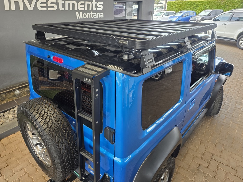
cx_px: 122
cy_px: 91
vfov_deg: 58.9
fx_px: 161
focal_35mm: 23
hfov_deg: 73.9
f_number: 1.7
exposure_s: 1/180
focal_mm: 6.25
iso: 125
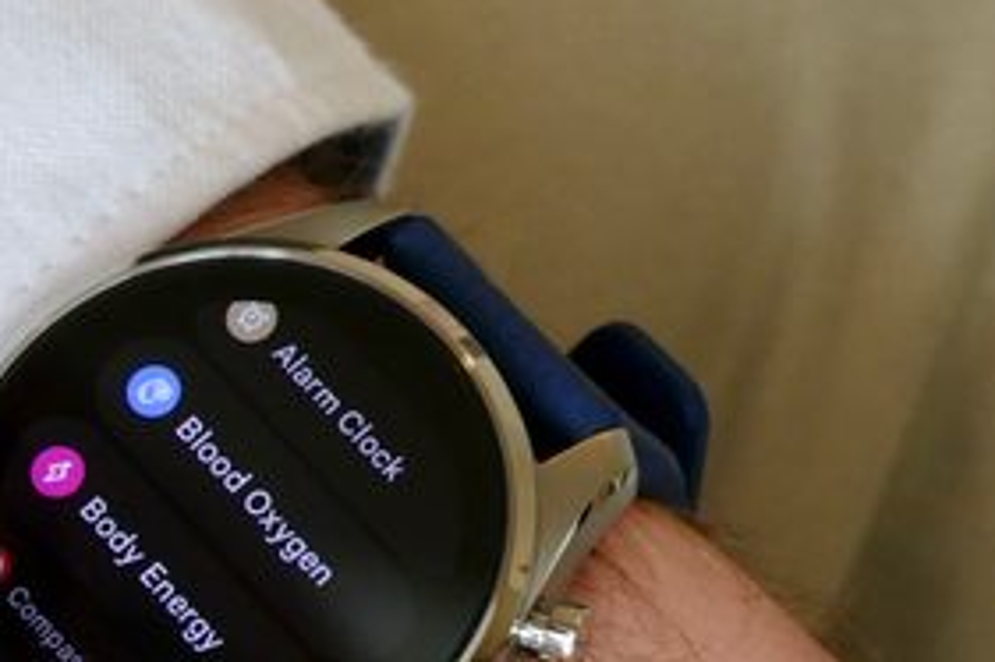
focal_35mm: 313
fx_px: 8646
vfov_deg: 4.4
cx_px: 227
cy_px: 609
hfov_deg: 6.6
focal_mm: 44.41
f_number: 5
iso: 1000
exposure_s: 1/80
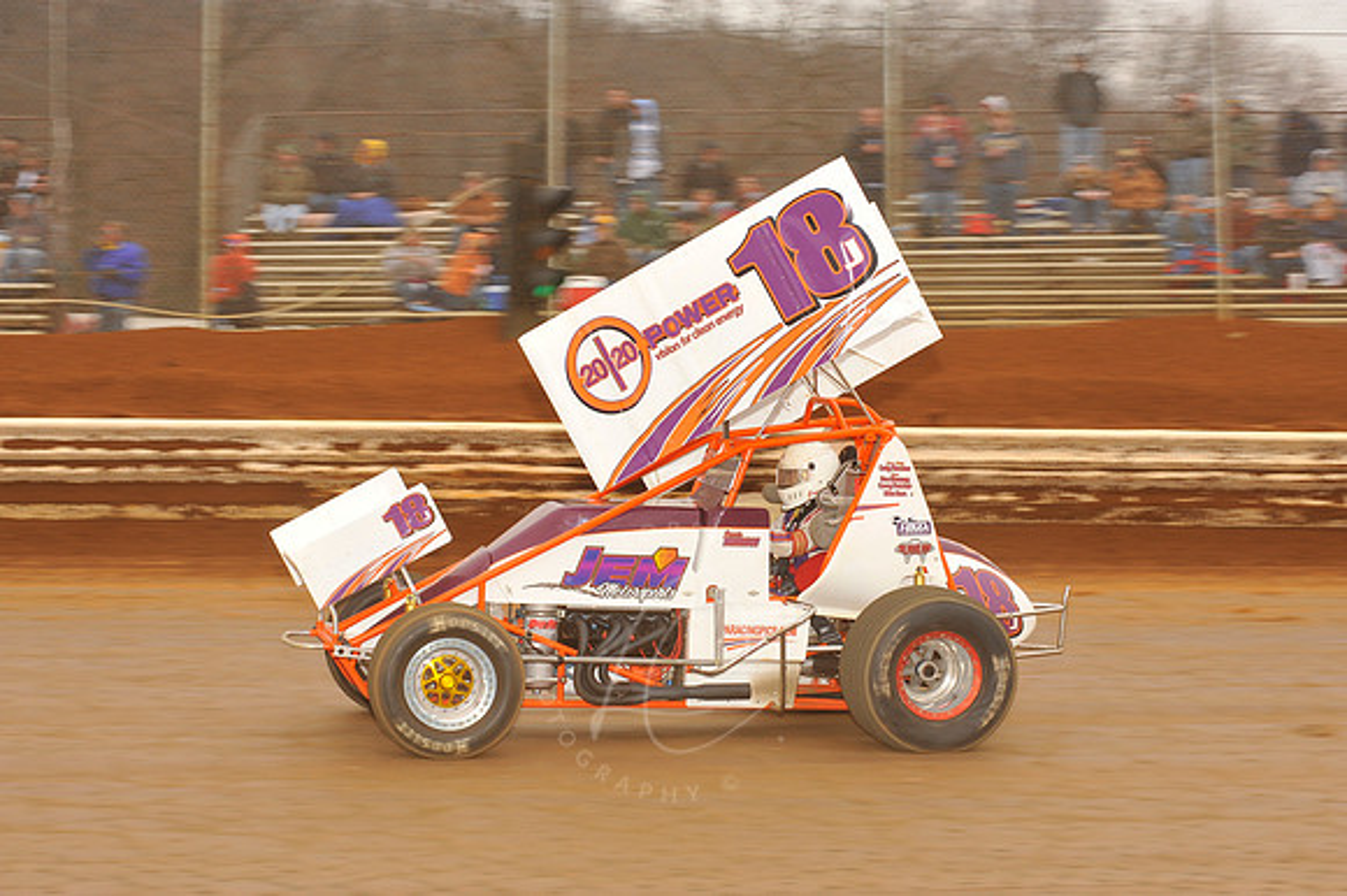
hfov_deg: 25.4
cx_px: 674
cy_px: 448
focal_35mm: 80
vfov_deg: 17.0
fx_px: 2992
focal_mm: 80
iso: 500
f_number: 8
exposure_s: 1/250
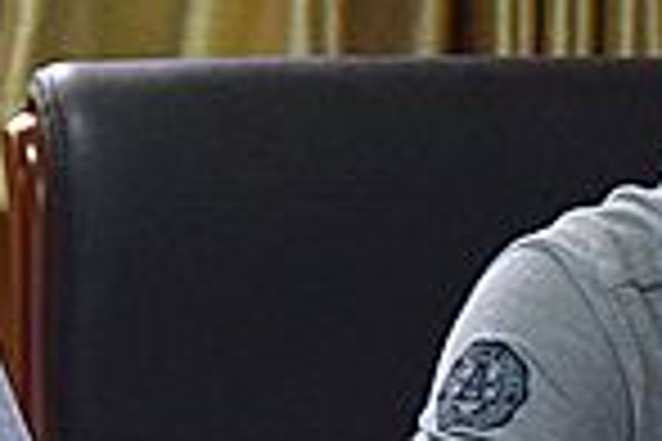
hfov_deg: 5.9
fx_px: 6307
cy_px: 212
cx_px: -455
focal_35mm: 343
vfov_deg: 4.0
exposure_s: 1/125
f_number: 4.8
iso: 2500
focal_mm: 56
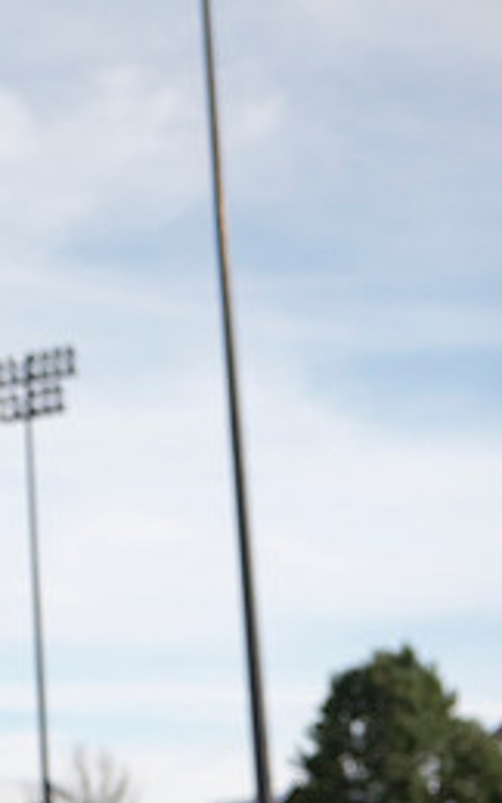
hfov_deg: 9.9
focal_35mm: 128
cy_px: 358
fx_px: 2800
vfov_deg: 16.3
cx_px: -307
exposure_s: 1/4000
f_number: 5.6
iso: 800
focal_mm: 56
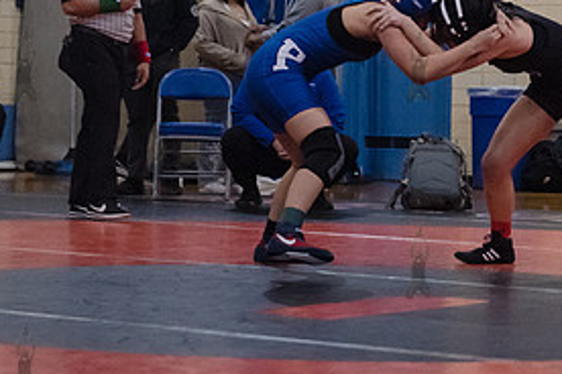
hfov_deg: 14.9
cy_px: 66
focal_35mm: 137
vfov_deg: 10.0
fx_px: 2139
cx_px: 417
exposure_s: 1/400
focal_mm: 60
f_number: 3.2
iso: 8000
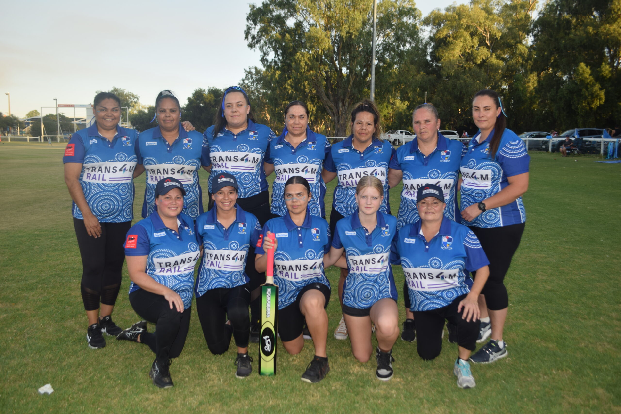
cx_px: 310
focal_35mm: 30
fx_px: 517
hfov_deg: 61.9
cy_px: 207
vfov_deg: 43.6
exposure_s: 1/200
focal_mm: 20
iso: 100
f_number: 5
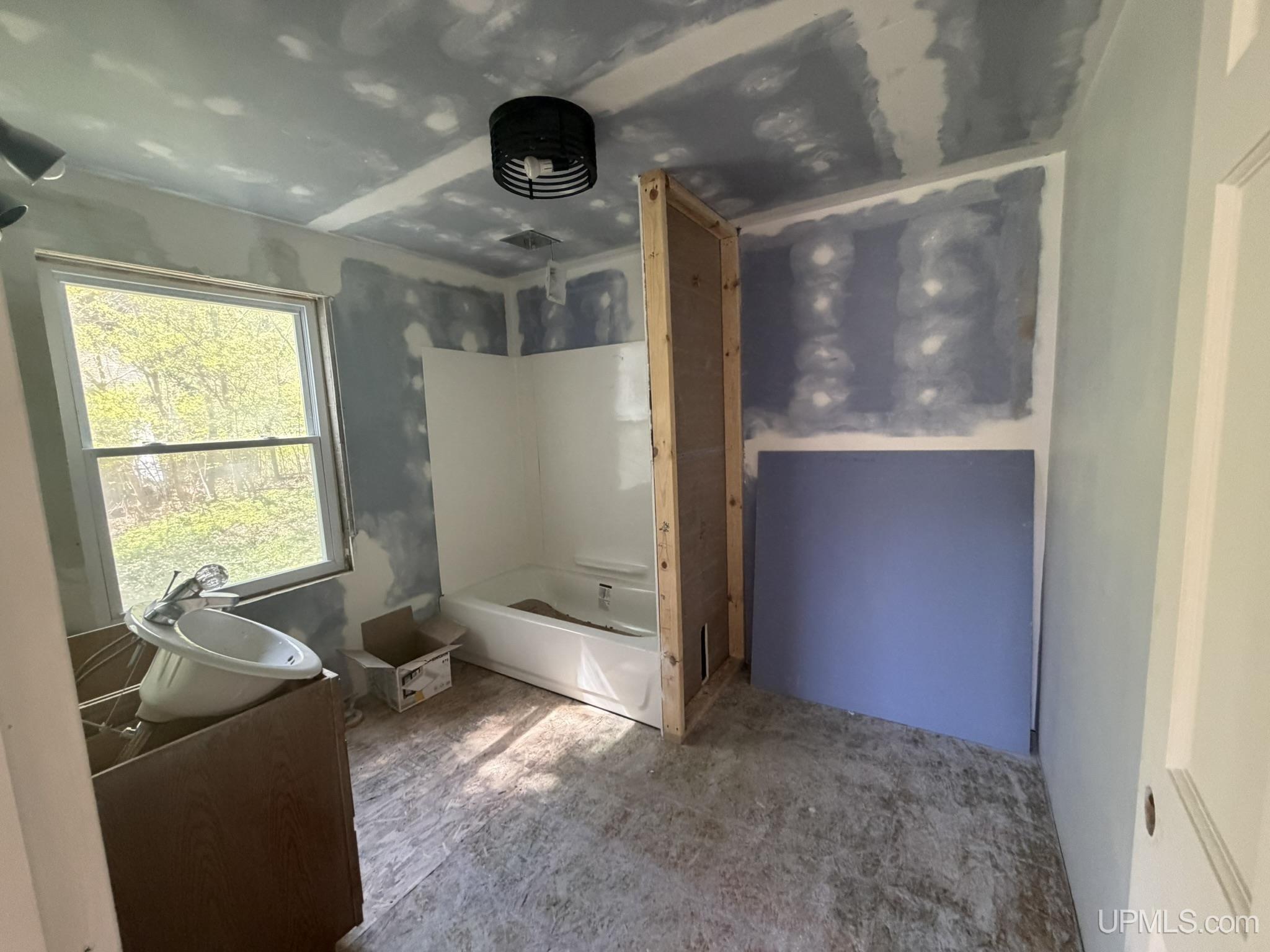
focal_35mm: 14
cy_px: 476
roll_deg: +3.4
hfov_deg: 102.1
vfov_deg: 85.7
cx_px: 635
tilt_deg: -7.0
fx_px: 514
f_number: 2.2
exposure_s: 1/60
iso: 500
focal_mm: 2.22
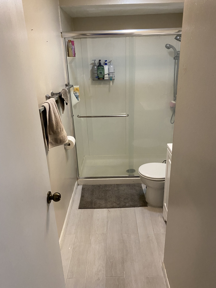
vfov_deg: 67.3
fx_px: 216
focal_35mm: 26
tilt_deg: -22.3
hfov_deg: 53.1
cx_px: 108
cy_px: 144
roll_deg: +2.9
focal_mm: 4.25
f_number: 1.8
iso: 320
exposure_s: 1/60
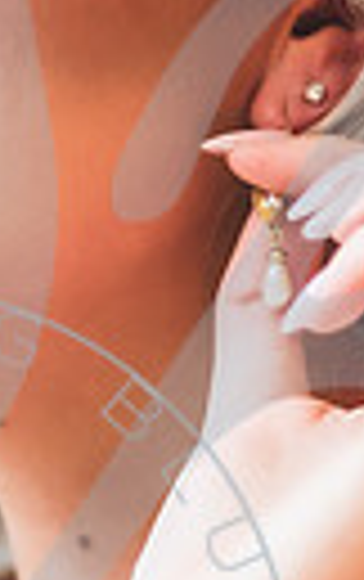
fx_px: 3923
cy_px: 360
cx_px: 81
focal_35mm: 248
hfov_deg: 5.3
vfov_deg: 8.4
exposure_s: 1/125
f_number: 2.8
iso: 400
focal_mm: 70
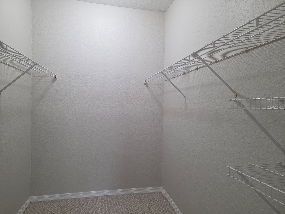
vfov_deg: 58.9
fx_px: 189
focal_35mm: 23
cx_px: 142
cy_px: 107
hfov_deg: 73.9
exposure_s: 1/120
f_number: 1.7
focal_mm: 6.3
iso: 640
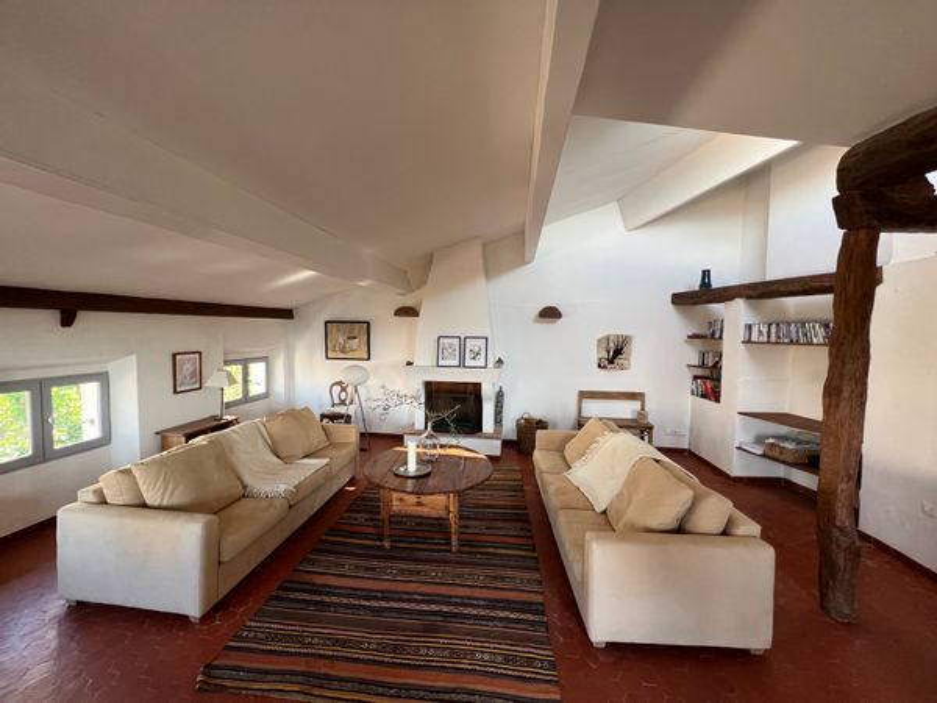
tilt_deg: -3.0
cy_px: 352
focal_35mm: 13
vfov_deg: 89.9
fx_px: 352
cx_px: 468
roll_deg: -1.0
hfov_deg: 106.2
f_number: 1.8
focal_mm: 1.57
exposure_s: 1/99
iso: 100
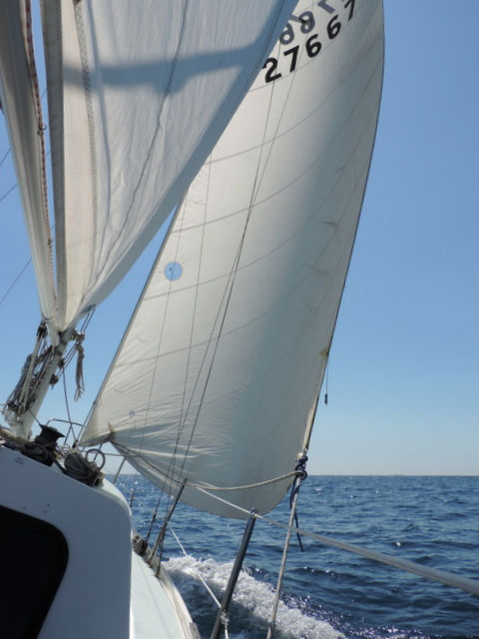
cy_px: 320
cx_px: 240
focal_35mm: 24
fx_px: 443
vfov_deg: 71.6
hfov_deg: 56.8
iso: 80
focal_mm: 4.3
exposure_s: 1/1600
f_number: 3.7
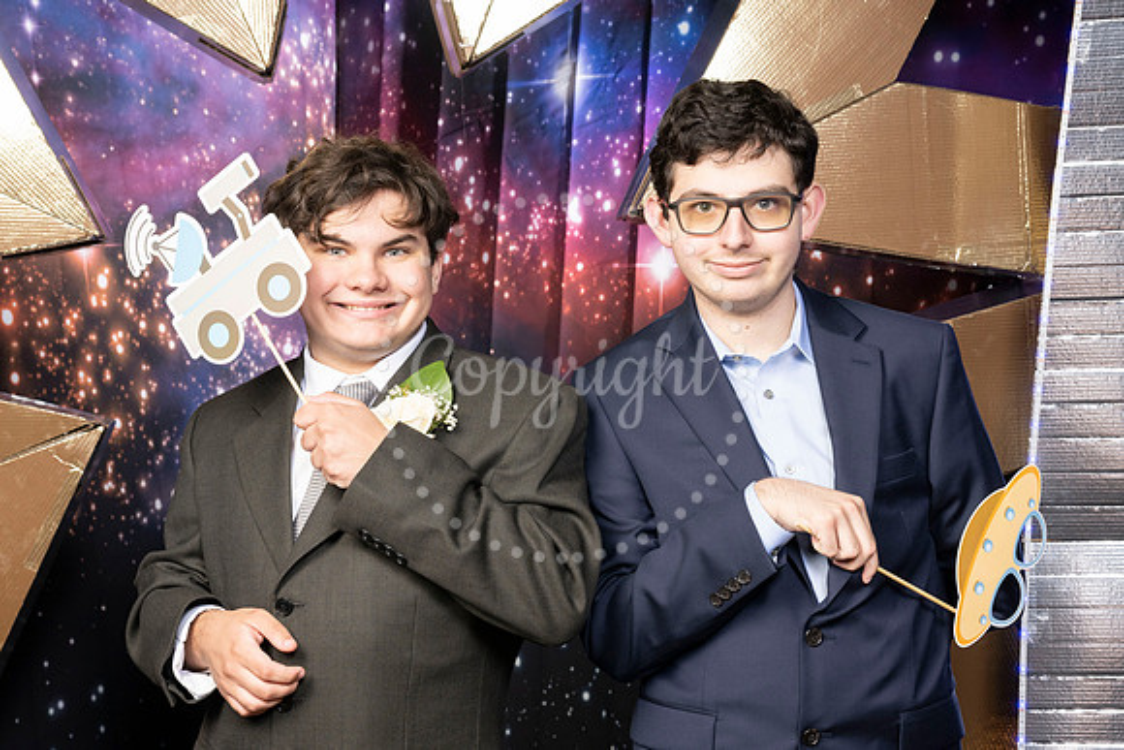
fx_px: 1850
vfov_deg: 22.9
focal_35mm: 59
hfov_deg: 33.8
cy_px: 425
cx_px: 502
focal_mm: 44
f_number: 9
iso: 320
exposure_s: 1/160
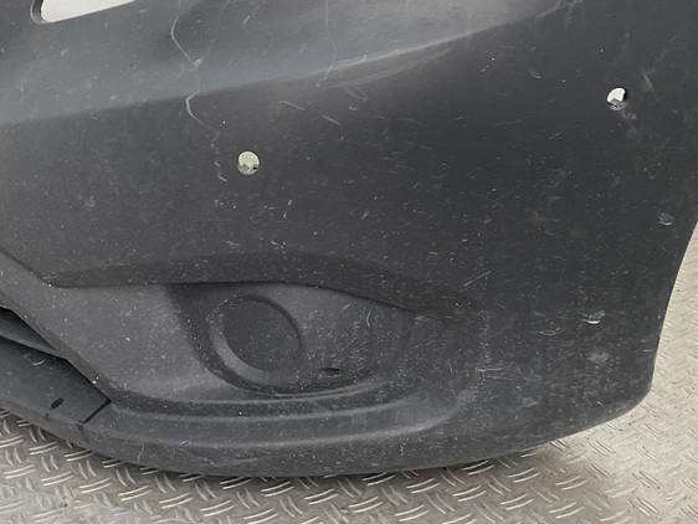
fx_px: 1049
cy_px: 153
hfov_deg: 36.7
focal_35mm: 52
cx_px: 298
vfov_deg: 27.8
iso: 32
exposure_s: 1/120
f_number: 1.8
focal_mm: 3
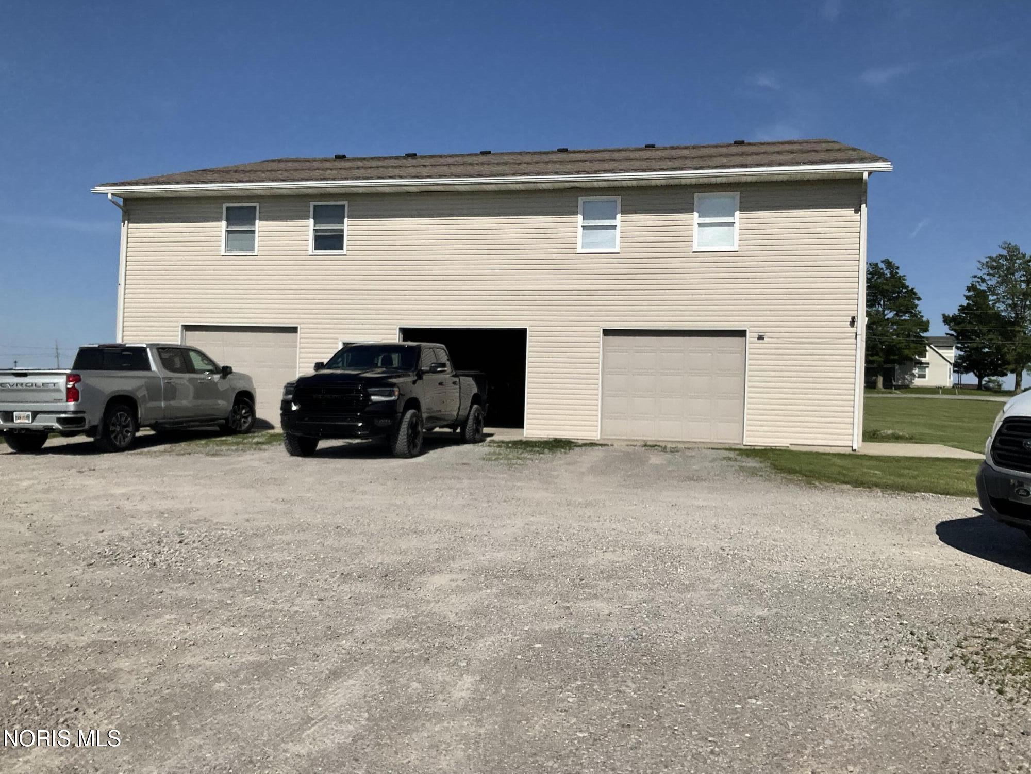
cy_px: 387
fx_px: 864
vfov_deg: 48.2
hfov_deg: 61.7
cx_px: 516
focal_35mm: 29
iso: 25
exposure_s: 1/4785
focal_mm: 3
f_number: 1.8
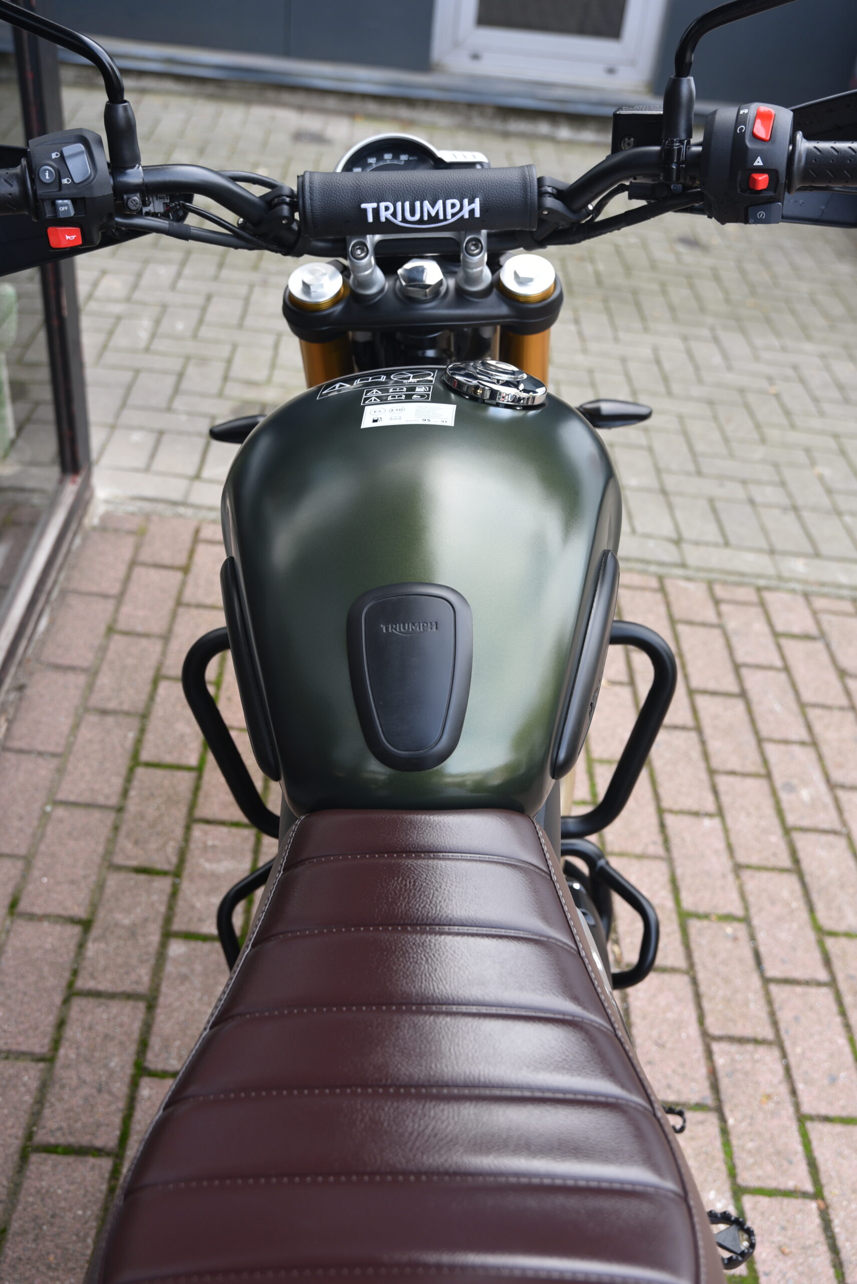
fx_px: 1249
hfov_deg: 37.9
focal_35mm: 35
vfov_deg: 54.4
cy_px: 642
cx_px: 428
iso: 200
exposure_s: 1/80
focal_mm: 35
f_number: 4.5
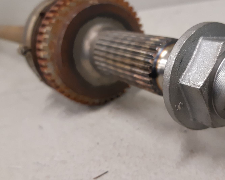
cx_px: 140
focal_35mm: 39
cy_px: 86
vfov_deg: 38.2
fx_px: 260
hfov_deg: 46.4
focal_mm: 3.93
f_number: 1.7
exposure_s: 1/50
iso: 200
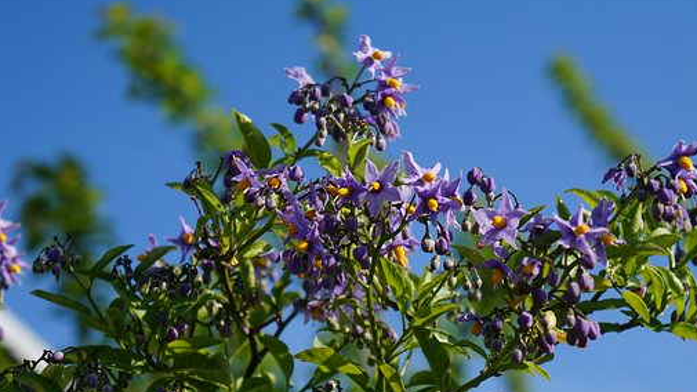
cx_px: 352
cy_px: 226
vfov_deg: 13.8
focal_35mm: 88
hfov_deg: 24.3
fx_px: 1618
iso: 200
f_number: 5.6
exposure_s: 1/1250
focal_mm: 55
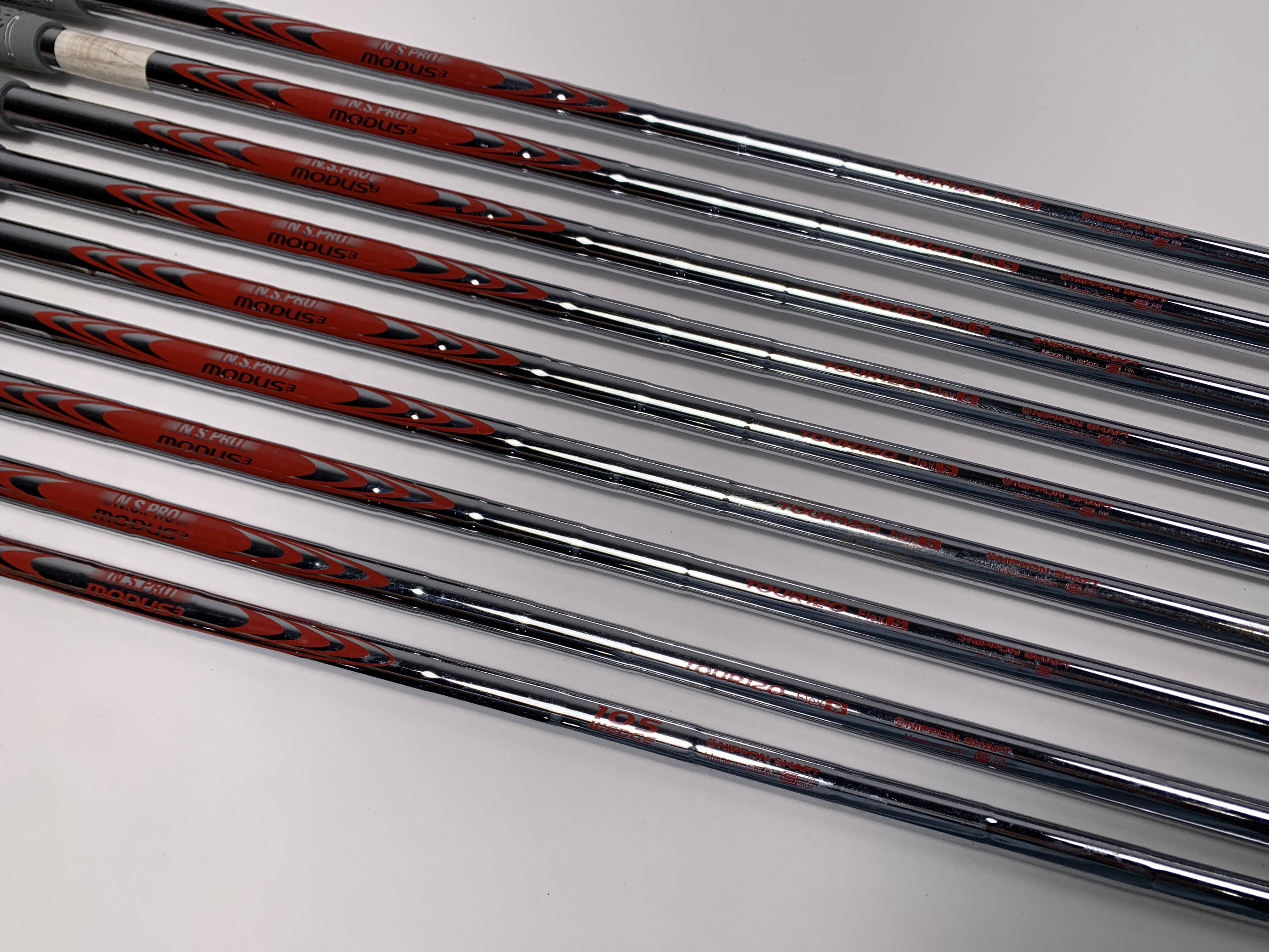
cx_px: 634
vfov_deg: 53.1
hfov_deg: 67.3
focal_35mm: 26
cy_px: 476
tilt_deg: -69.7
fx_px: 953
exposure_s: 1/439
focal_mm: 4.25
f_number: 1.8
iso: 25
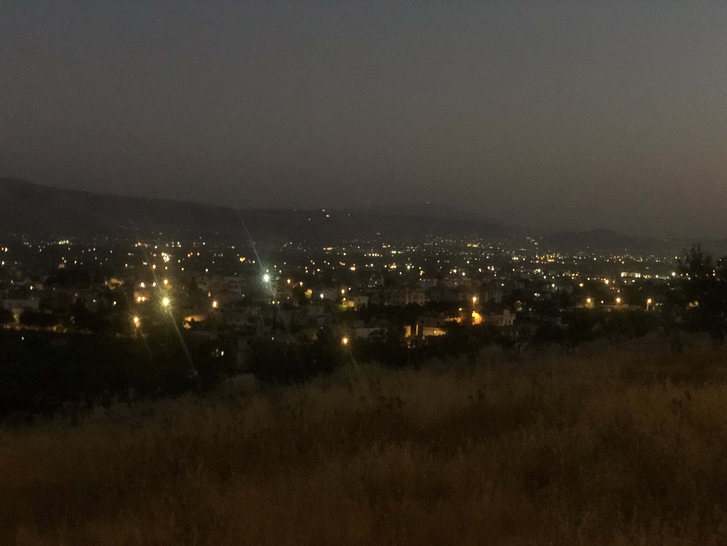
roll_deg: -1.7
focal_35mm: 52
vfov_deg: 28.0
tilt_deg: +0.3
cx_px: 364
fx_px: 1092
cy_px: 273
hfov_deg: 36.8
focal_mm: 6
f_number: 2.4
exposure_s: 1/8
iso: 250
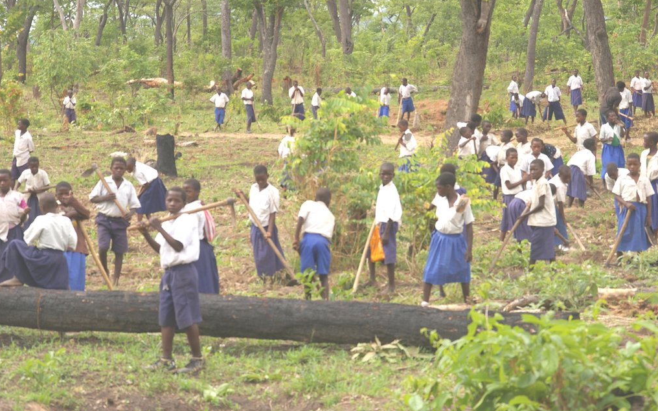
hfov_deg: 18.0
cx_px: 328
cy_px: 193
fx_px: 2071
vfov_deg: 11.3
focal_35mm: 116
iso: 200
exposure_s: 1/160
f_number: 11
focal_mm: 75
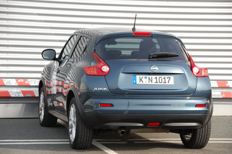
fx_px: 869
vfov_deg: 10.1
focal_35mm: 135
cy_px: 77
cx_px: 116
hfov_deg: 15.2
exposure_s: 1/500
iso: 320
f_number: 5.6
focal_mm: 90
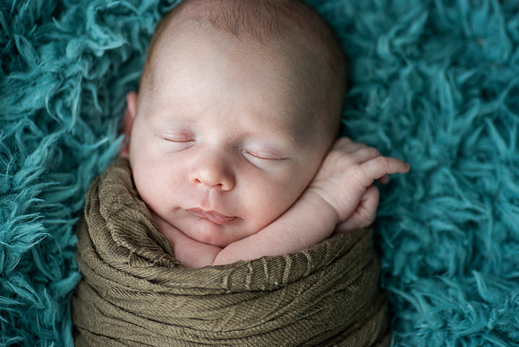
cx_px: 260
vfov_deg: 15.2
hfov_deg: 22.6
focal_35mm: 90
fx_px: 1298
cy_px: 174
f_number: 3.5
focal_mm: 90
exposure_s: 1/320
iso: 1000
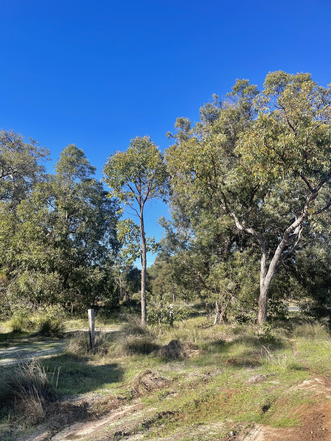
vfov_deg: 67.3
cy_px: 220
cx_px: 166
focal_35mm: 26
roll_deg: +0.5
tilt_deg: +13.6
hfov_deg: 53.1
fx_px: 331
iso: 32
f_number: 1.6
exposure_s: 1/1366
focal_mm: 4.2
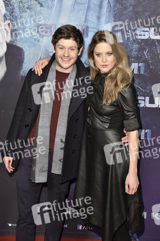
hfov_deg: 20.6
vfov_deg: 30.5
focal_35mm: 66
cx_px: 80
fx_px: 441
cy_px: 120
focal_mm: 66
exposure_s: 1/125
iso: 1250
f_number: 5.6
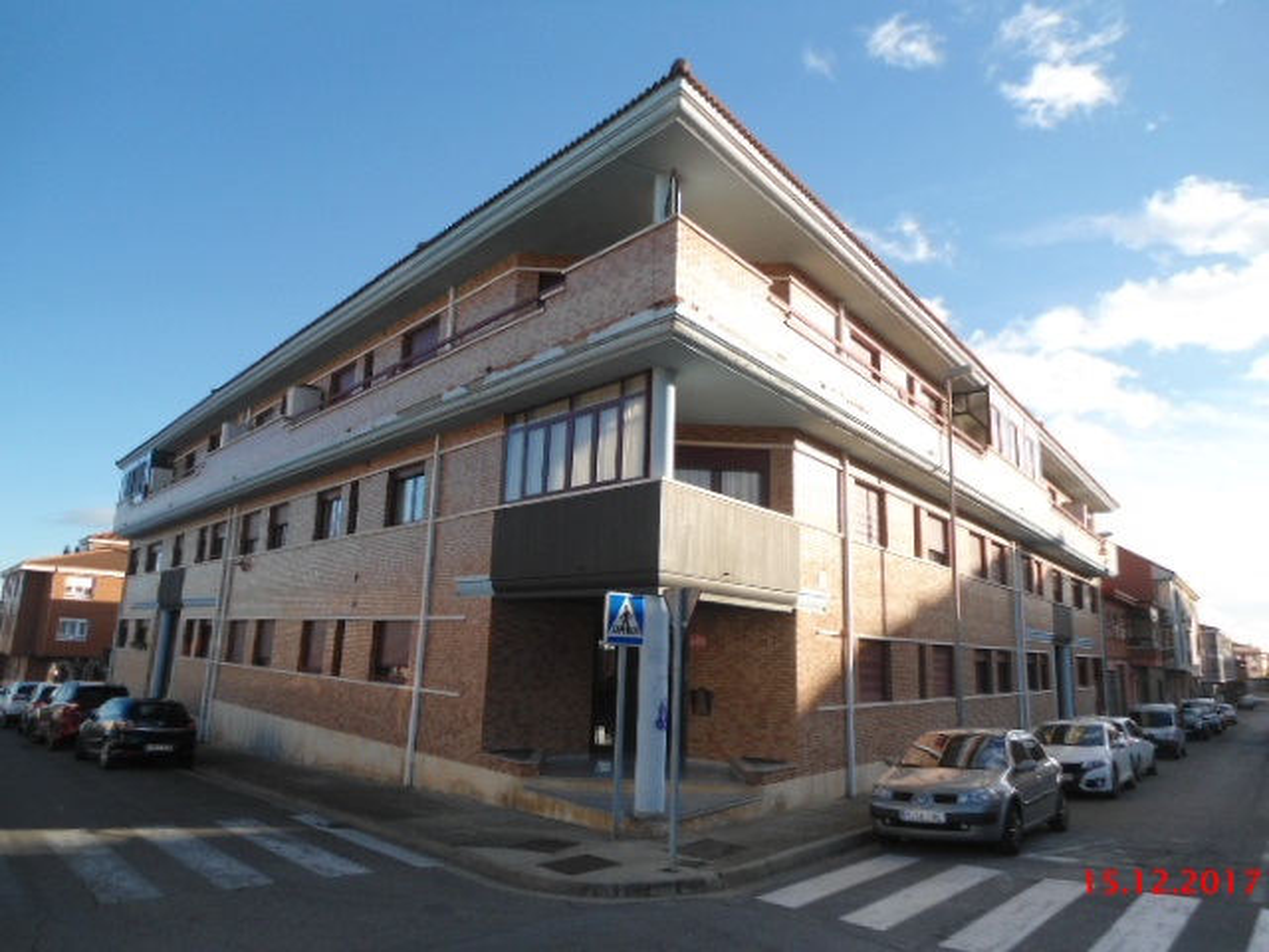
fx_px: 953
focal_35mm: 26
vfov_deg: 53.1
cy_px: 476
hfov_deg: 67.3
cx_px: 634
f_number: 2.8
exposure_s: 1/80
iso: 80
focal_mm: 4.7
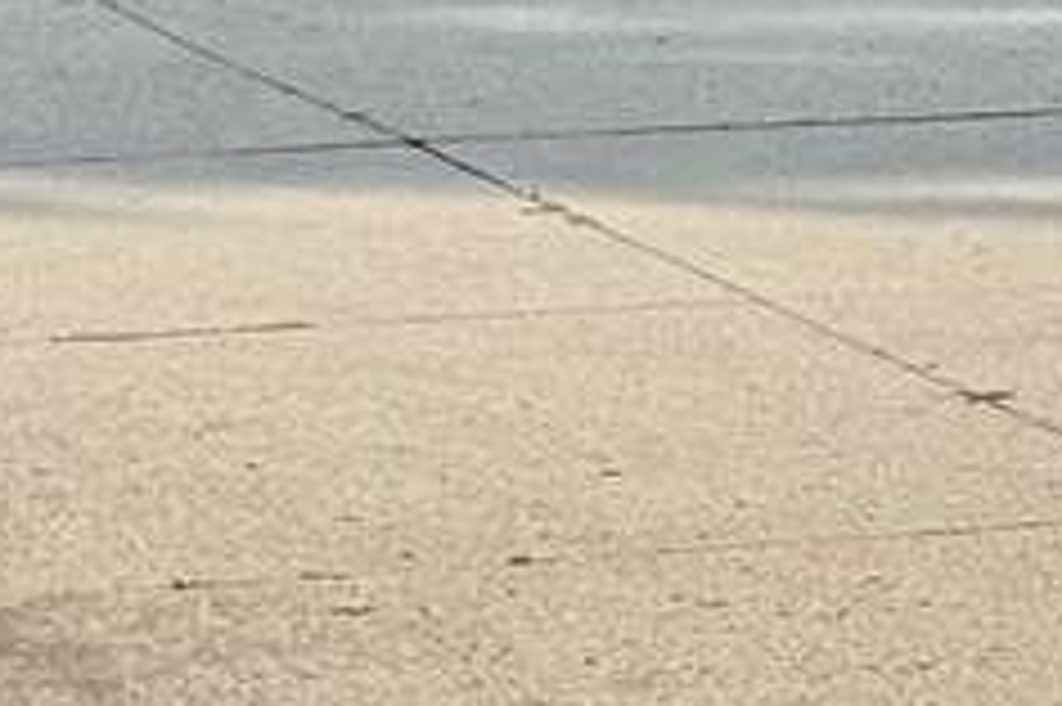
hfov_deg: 7.4
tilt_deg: +1.5
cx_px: 1953
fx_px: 7989
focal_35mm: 271
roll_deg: -0.4
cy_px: -796
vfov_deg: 5.0
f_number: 1.78
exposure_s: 1/5587
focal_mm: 6.76
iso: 64
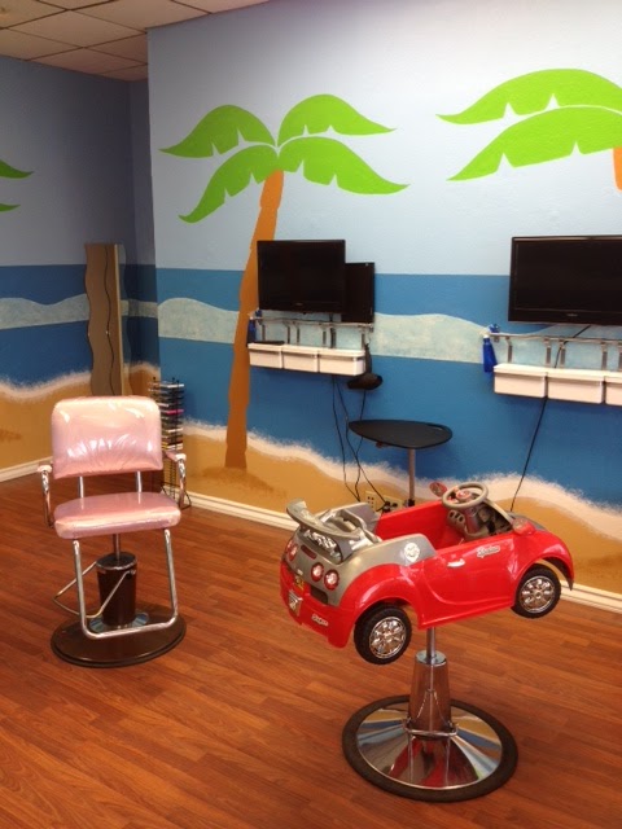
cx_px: 311
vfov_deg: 52.6
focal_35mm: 35
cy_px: 414
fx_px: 839
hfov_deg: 40.7
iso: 64
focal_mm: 4.28
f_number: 2.4
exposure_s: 1/40
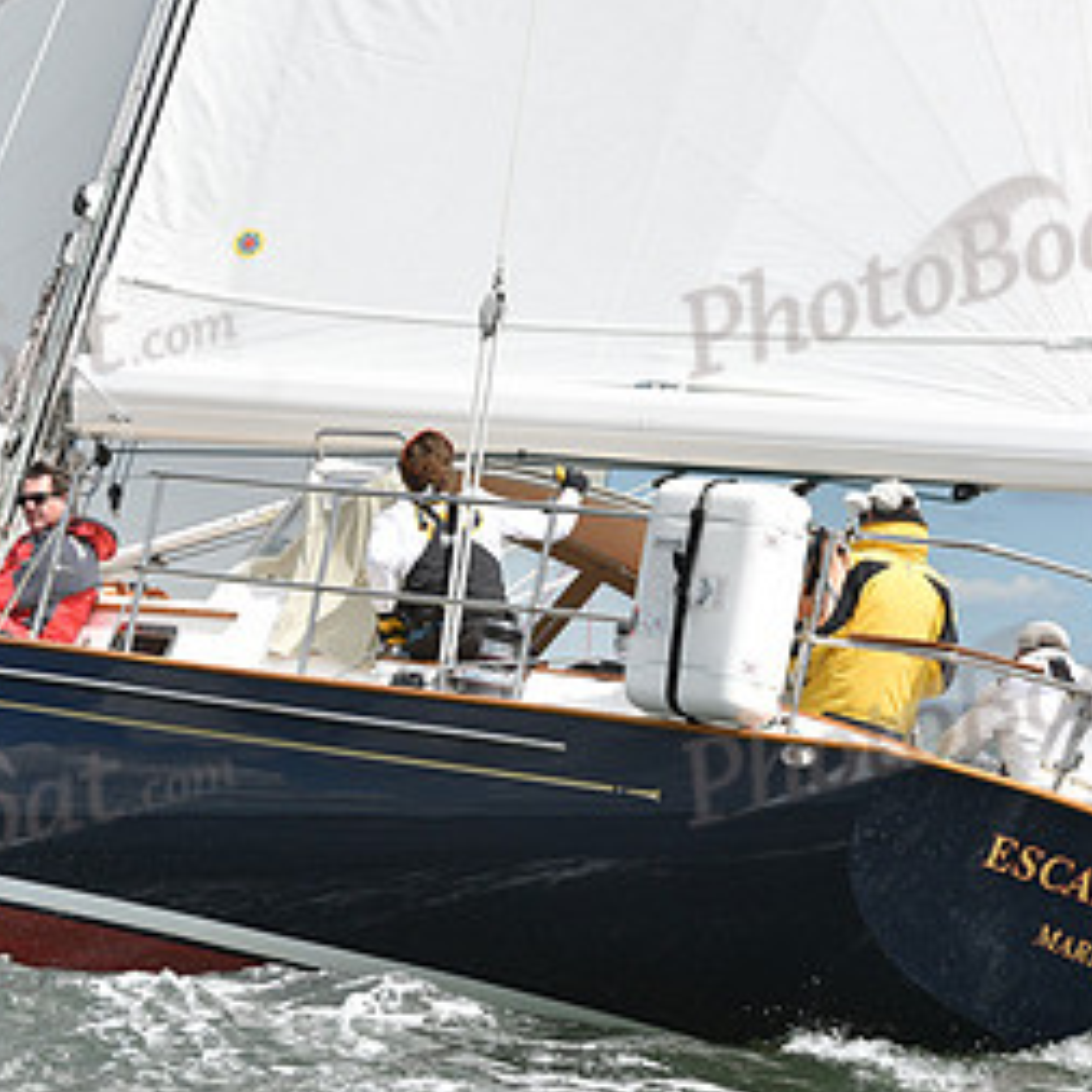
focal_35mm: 160
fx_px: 5710
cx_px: 462
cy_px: 550
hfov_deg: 10.9
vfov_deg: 10.9
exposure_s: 1/1250
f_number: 8
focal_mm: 82
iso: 320
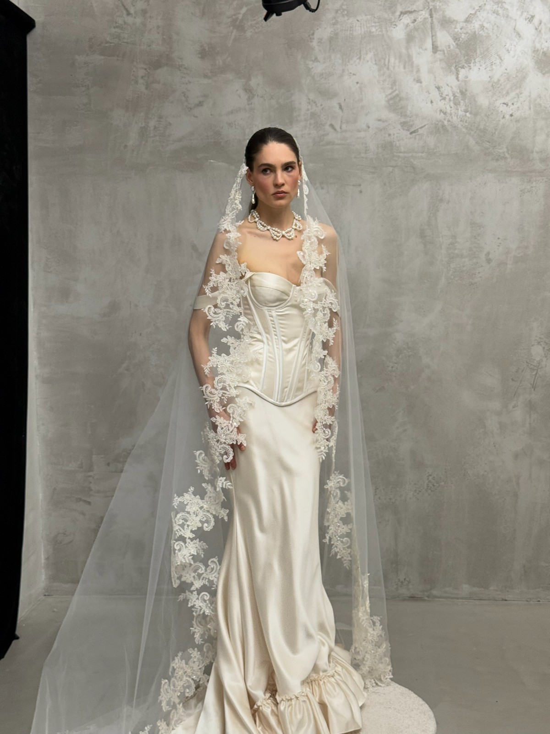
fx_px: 1017
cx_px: 275
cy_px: 367
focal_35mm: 48
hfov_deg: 30.3
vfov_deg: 39.7
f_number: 1.78
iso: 100
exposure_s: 1/63
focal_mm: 6.76
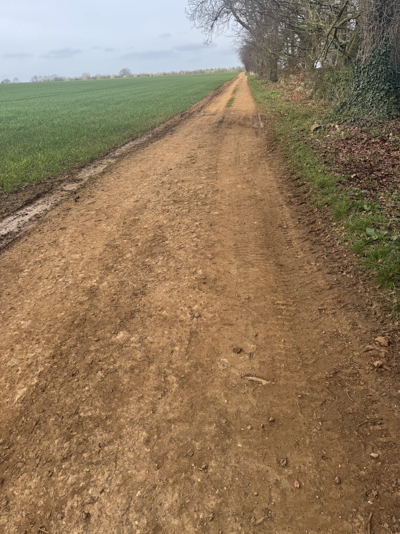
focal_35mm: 24
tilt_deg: -26.6
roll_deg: +6.7
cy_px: 267
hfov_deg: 56.8
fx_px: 370
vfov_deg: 71.6
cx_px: 200
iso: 80
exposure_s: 1/1193
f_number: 1.78
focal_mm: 6.76
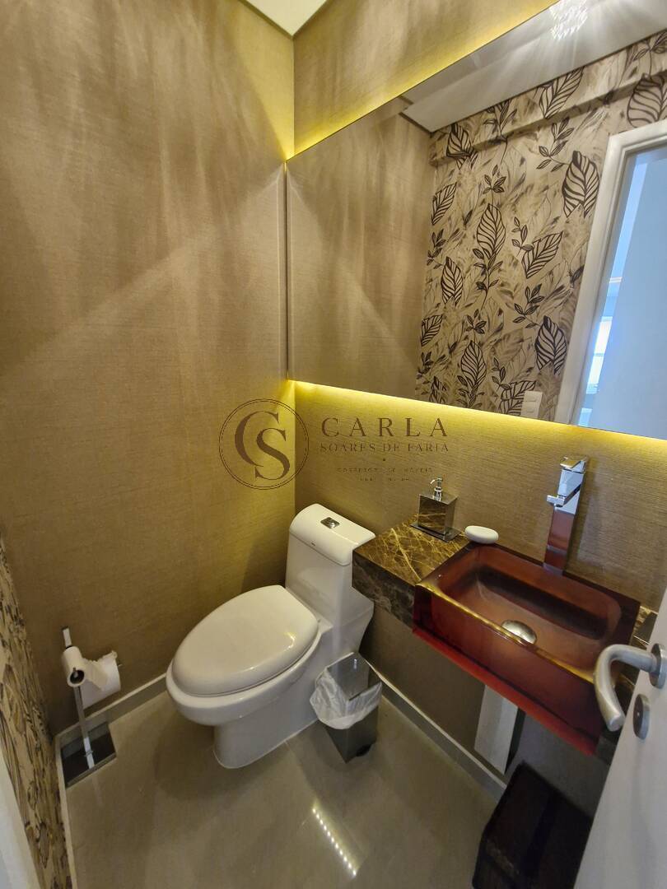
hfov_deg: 89.9
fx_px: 334
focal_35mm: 13
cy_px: 444
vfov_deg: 106.2
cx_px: 334
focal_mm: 1.74
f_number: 2.2
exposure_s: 1/60
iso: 320
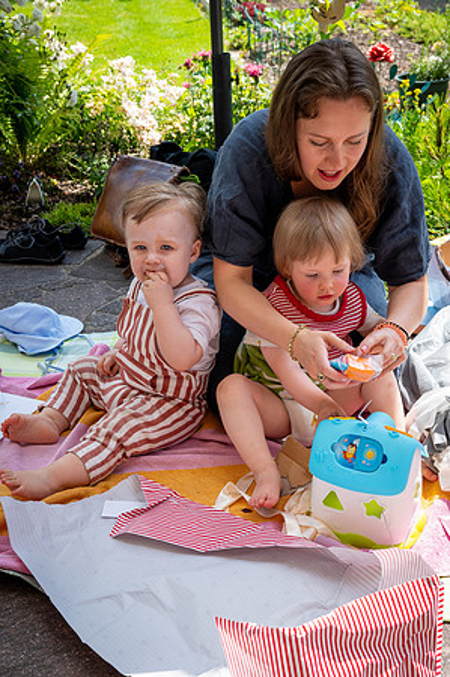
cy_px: 338
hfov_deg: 26.9
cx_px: 225
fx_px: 940
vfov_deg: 39.6
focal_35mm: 50
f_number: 9
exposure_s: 1/320
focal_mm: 50
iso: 250
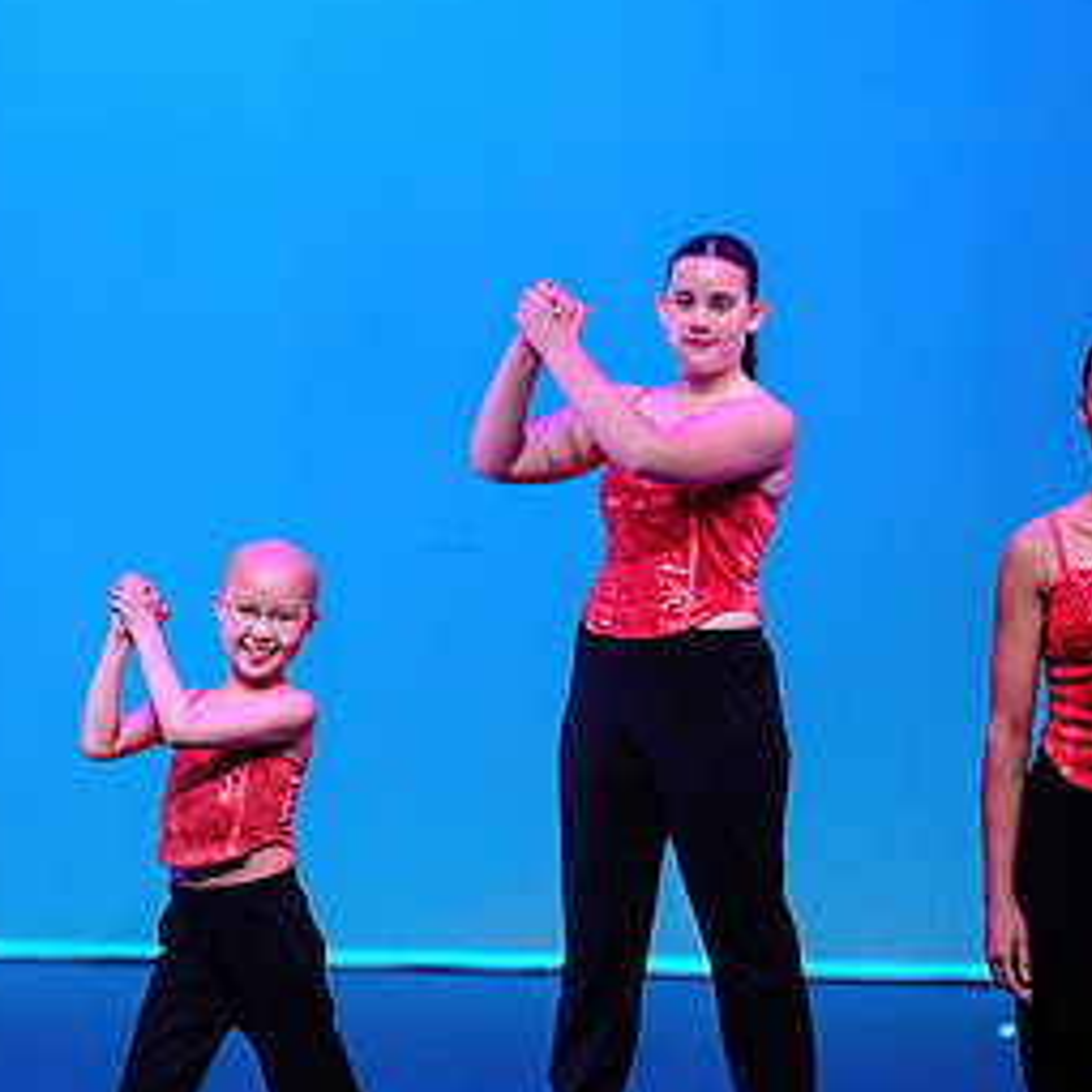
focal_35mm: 290
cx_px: 81
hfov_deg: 6.0
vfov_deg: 6.0
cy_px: 696
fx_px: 10350
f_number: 2.8
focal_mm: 150
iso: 1600
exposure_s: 1/500
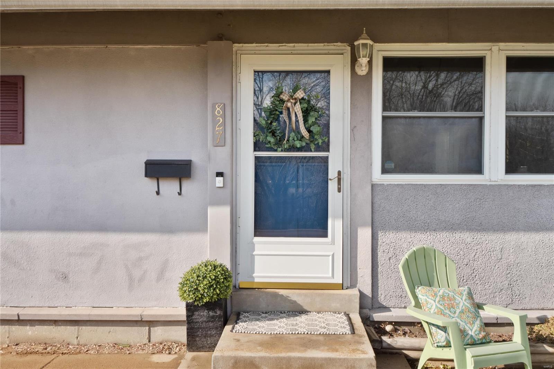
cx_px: 277
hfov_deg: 53.1
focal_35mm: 36
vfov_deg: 36.9
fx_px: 554
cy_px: 184
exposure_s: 1/125
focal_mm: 18
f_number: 10
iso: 400
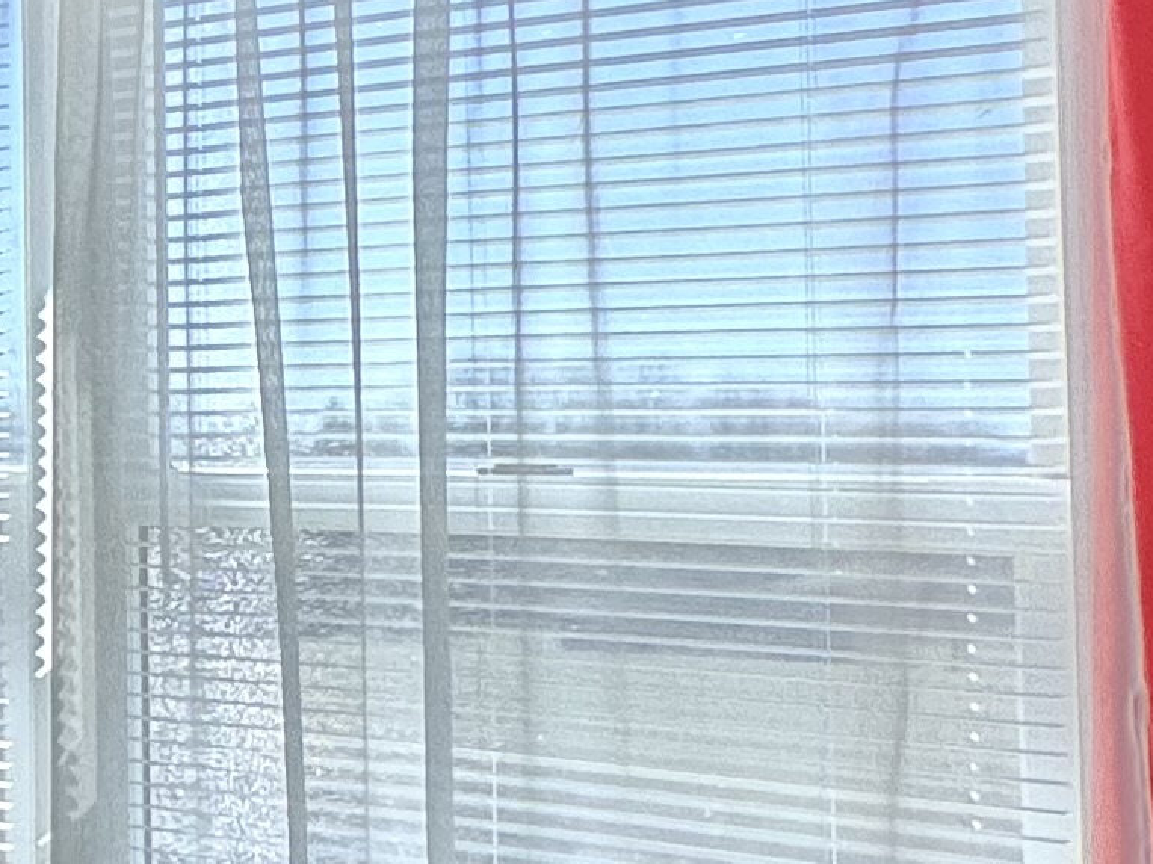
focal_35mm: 74
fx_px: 2464
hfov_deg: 18.5
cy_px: 344
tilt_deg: +2.6
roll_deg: -0.6
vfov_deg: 19.9
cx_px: -1079
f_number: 2.2
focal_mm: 2.22
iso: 64
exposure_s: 1/120
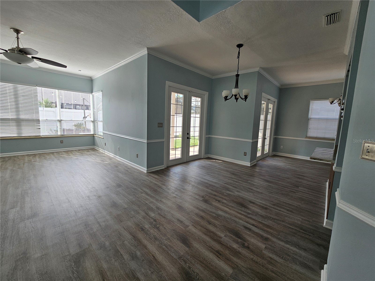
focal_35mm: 13
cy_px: 140
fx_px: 141
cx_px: 188
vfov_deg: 89.9
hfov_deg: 106.2
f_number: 2.2
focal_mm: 2.2
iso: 50
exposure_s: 1/197
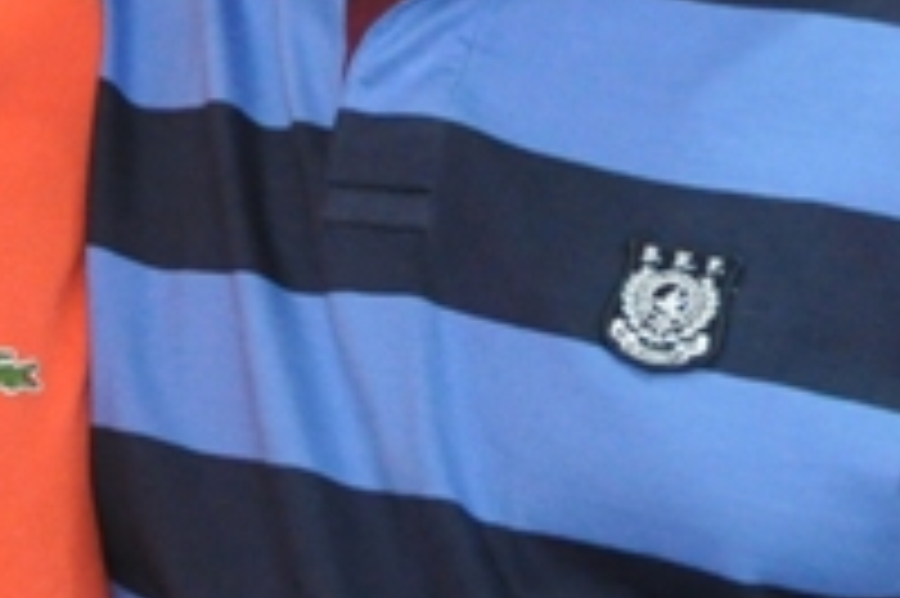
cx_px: 68
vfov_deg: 10.2
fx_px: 3297
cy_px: -88
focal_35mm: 132
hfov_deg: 15.3
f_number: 5
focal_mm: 22
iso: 2000
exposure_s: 1/100
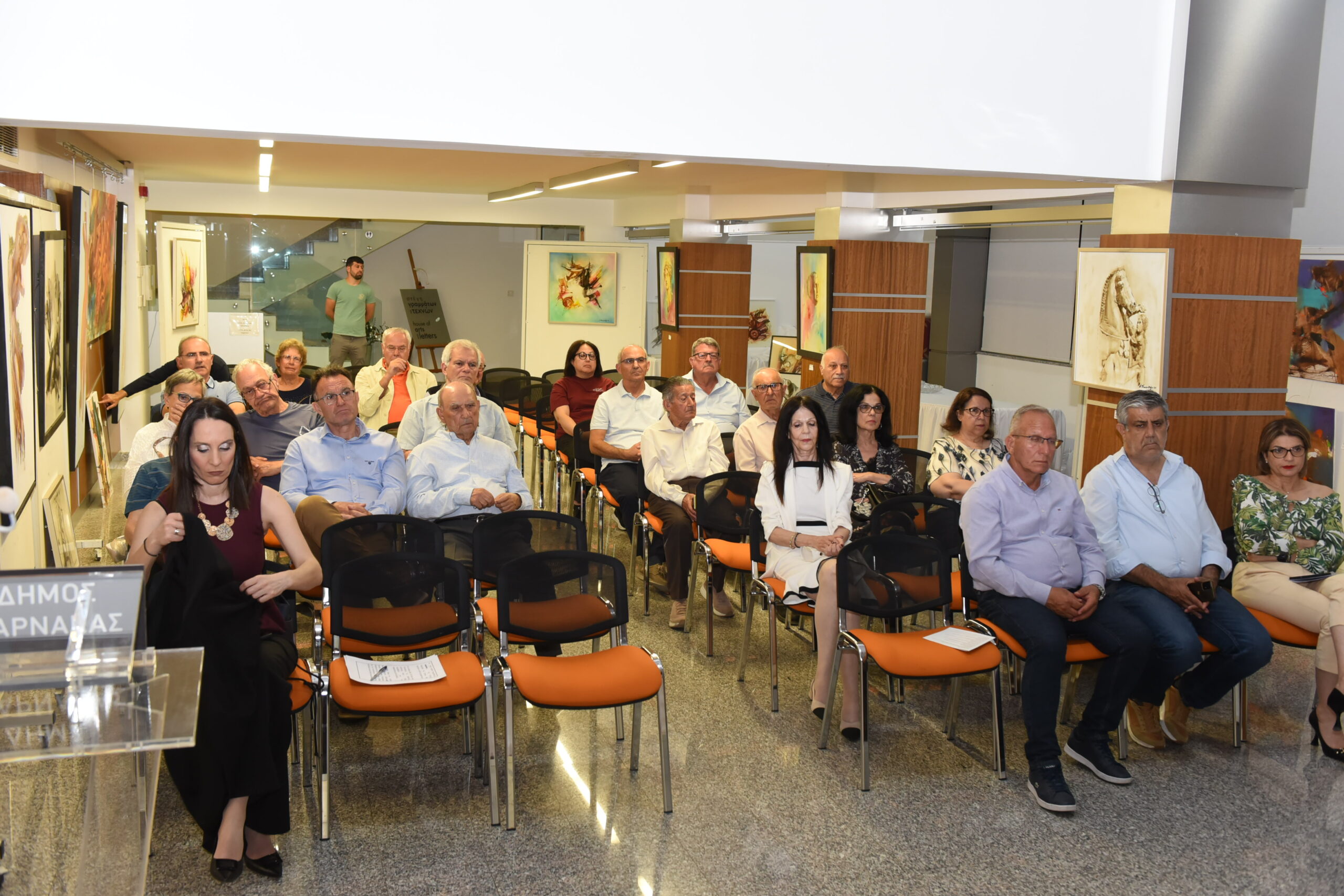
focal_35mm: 34
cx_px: 672
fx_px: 1269
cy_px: 448
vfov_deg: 38.9
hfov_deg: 55.8
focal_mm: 34
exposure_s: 1/90
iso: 1400
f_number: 4
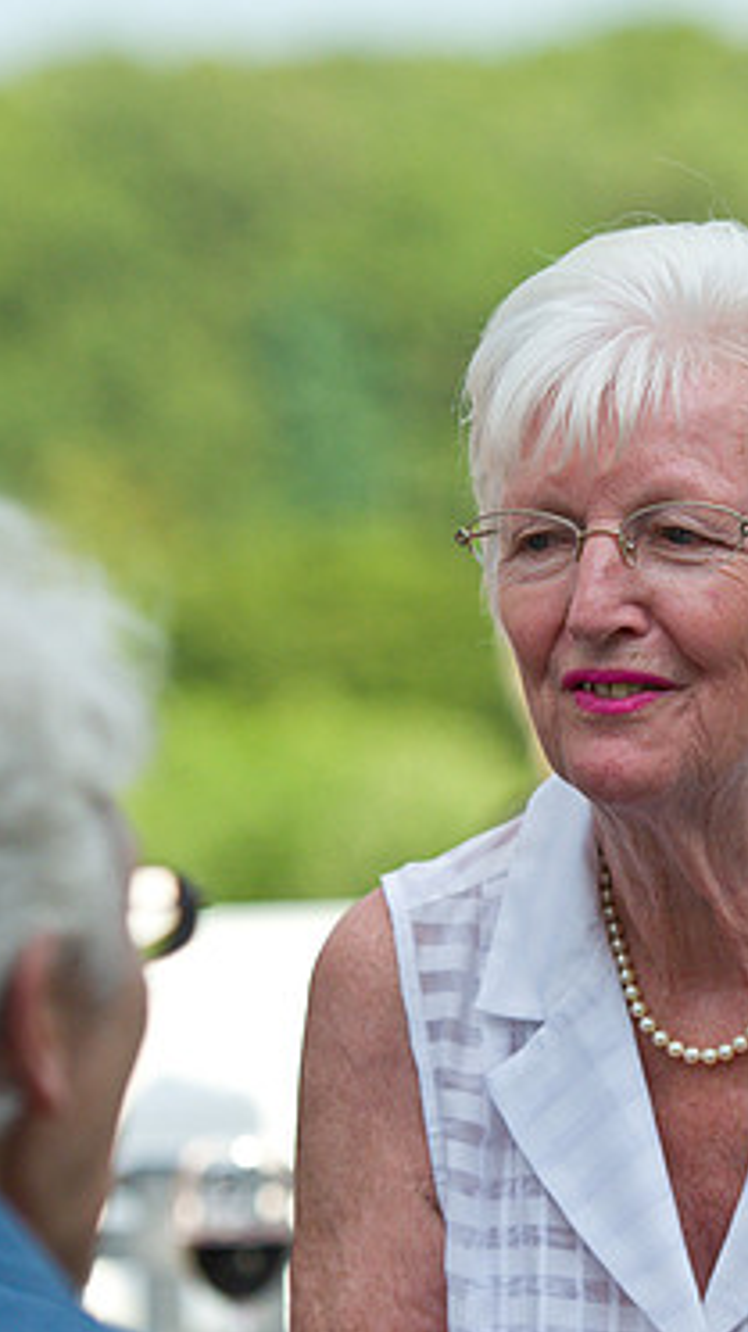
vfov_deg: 7.6
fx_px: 10023
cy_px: 650
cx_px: 630
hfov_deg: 4.3
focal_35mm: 284
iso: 400
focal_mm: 116
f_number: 3.2
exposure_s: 1/2500
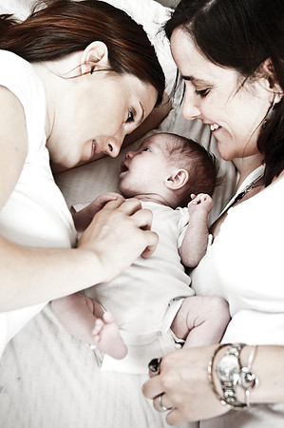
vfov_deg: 37.9
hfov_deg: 25.7
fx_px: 623
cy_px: 214
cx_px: 142
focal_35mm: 52
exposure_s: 1/30
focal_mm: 35
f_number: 2.8
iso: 200
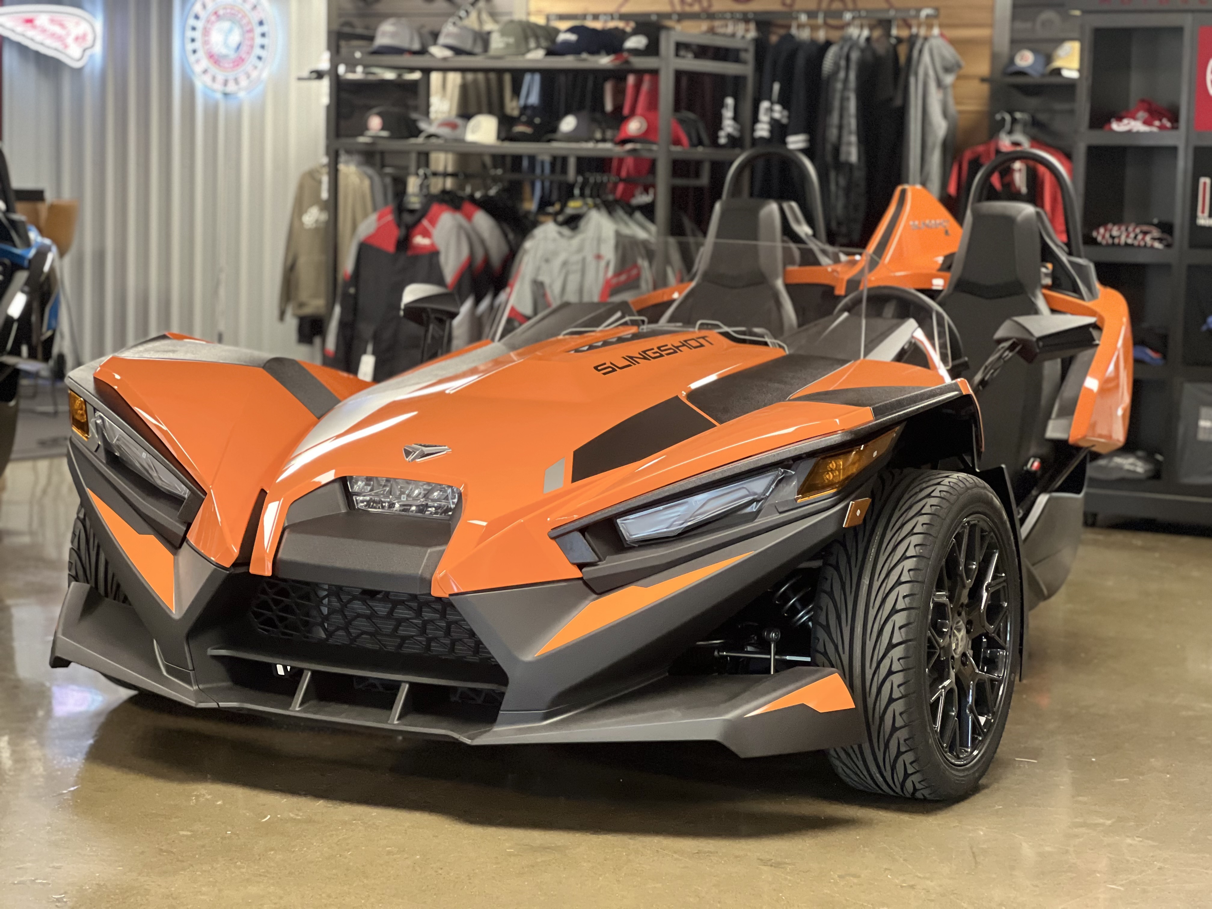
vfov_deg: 19.1
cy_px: 454
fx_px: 2696
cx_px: 606
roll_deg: -1.7
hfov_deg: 25.3
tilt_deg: -5.9
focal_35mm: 77
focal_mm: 9
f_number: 2.8
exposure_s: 1/30
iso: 320
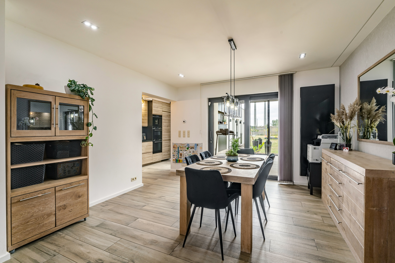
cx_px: 198
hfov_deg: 96.7
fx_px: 176
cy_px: 132
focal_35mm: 16
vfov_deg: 73.7
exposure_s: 1/100
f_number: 11
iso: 250
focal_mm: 16
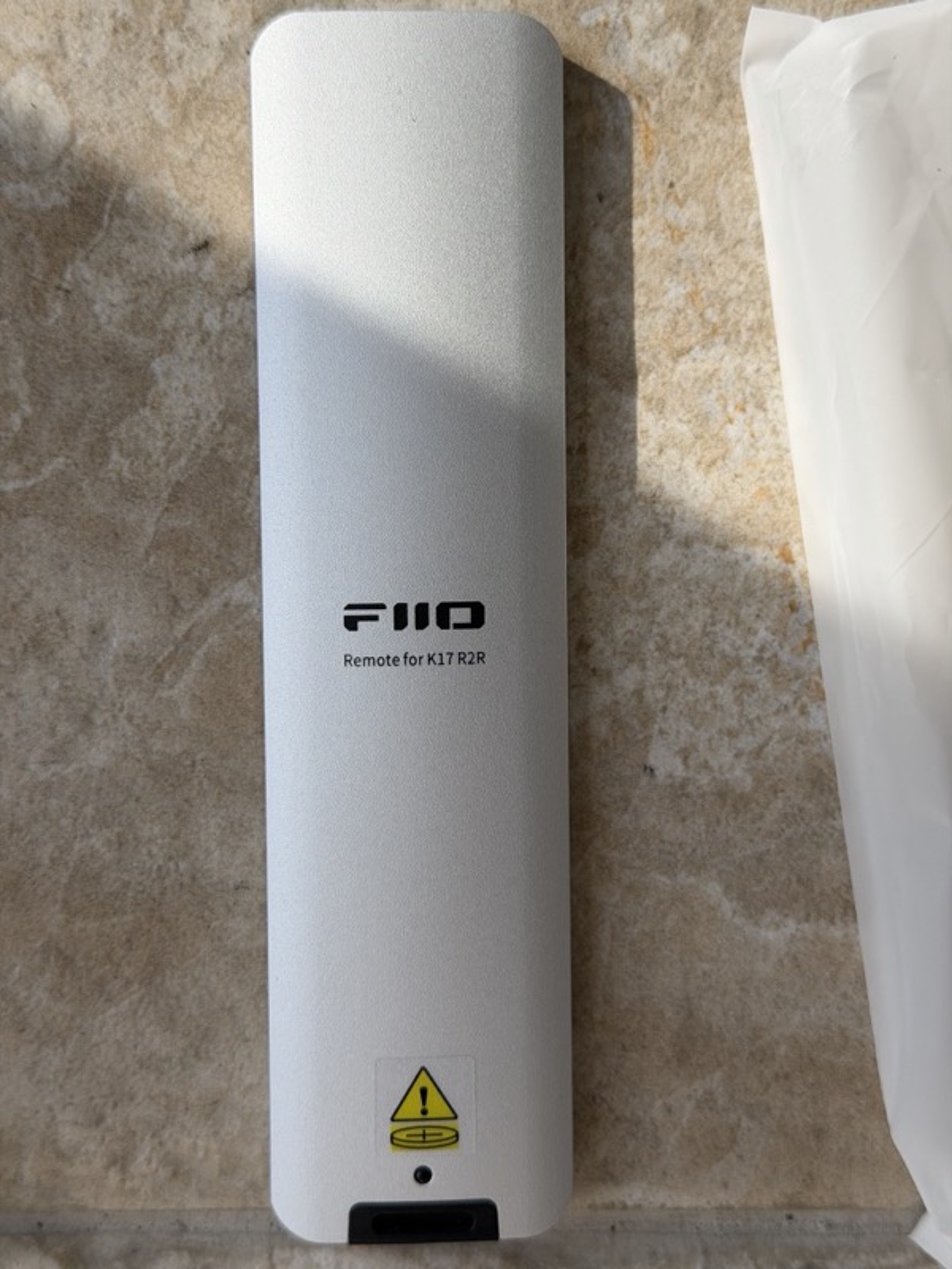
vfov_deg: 39.7
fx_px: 1760
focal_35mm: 48
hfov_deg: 30.3
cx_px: 476
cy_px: 634
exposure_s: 1/2273
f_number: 1.78
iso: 64
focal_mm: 6.76
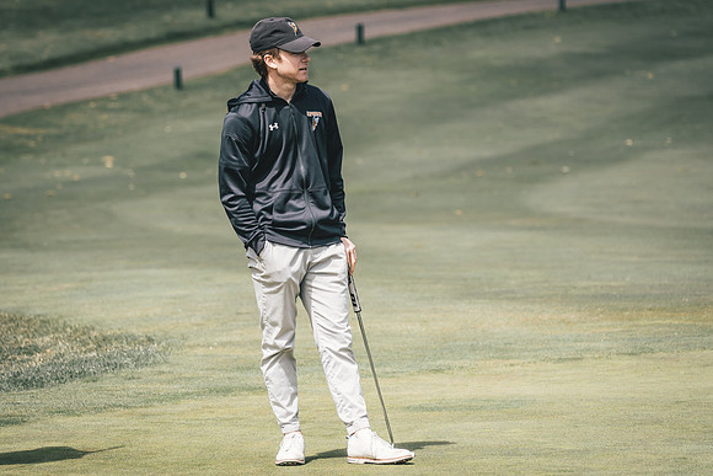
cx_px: 284
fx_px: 5488
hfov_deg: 7.4
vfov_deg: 5.0
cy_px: 223
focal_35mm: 277
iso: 640
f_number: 6.3
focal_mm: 227
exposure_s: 1/1250
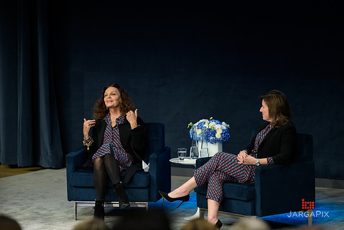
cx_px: 172
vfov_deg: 6.9
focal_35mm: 200
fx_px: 1911
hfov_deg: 10.3
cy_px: 115
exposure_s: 1/200
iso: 1000
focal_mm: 200
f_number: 3.2
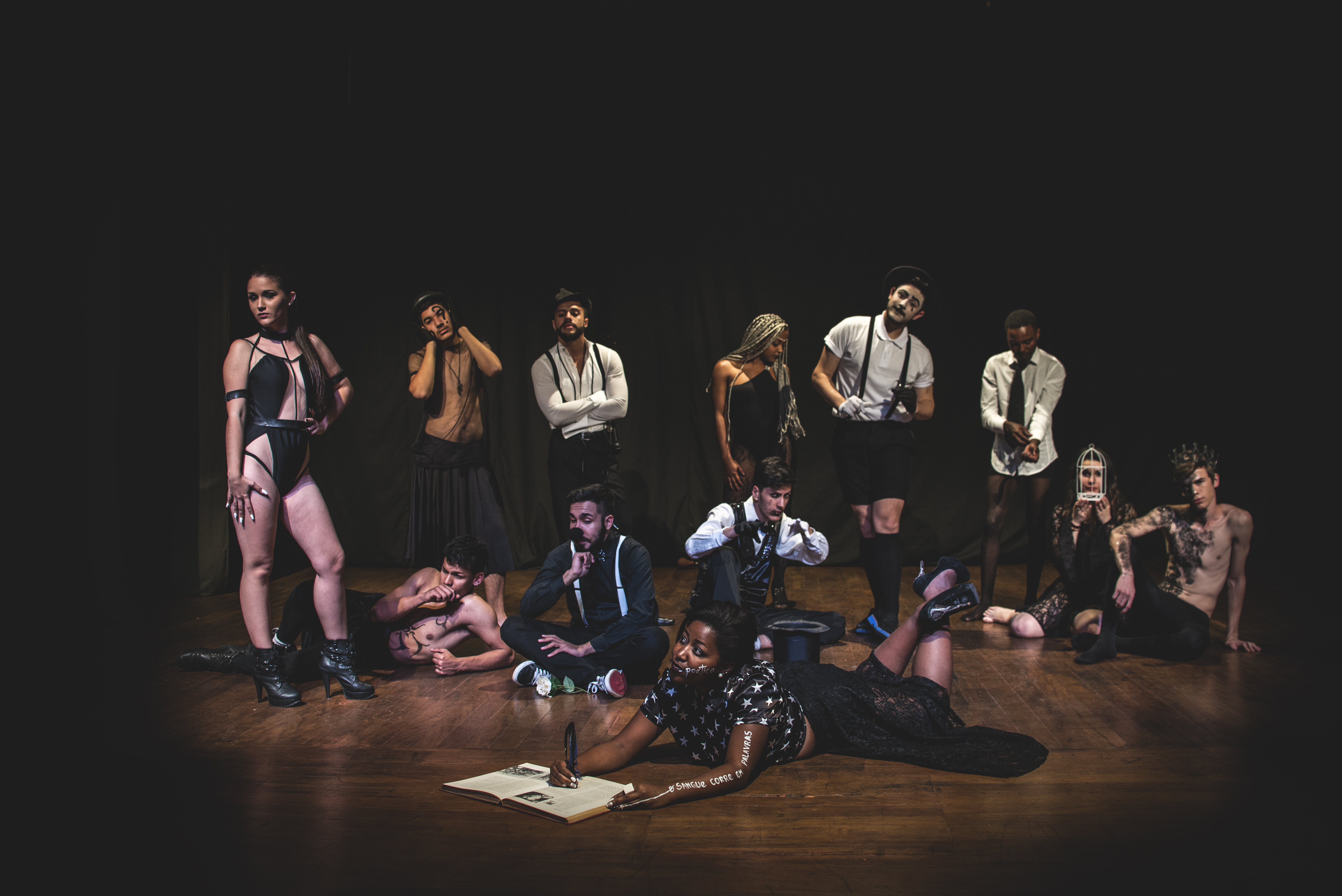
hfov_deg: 54.4
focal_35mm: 35
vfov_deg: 37.9
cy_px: 448
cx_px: 671
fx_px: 1305
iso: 1000
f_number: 4
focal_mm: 35
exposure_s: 1/100
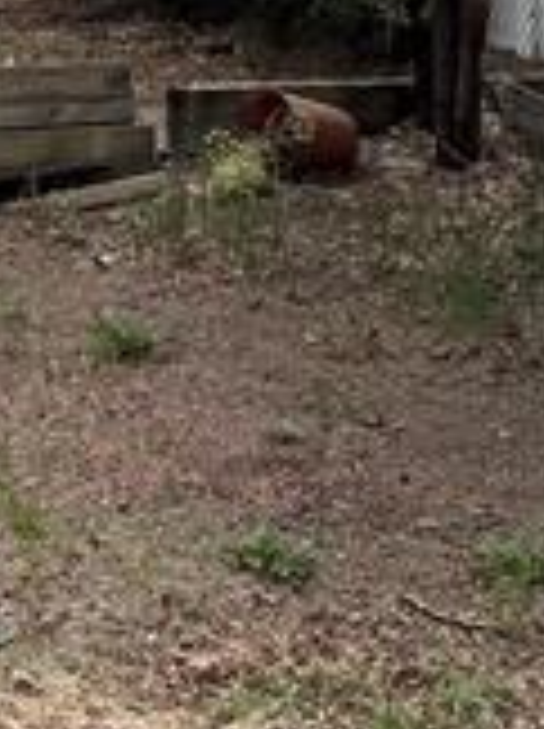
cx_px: -205
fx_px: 2395
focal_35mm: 114
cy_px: -234
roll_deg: -0.8
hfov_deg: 12.5
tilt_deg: -1.3
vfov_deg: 16.3
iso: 80
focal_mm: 6.76
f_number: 1.78
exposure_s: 1/1488
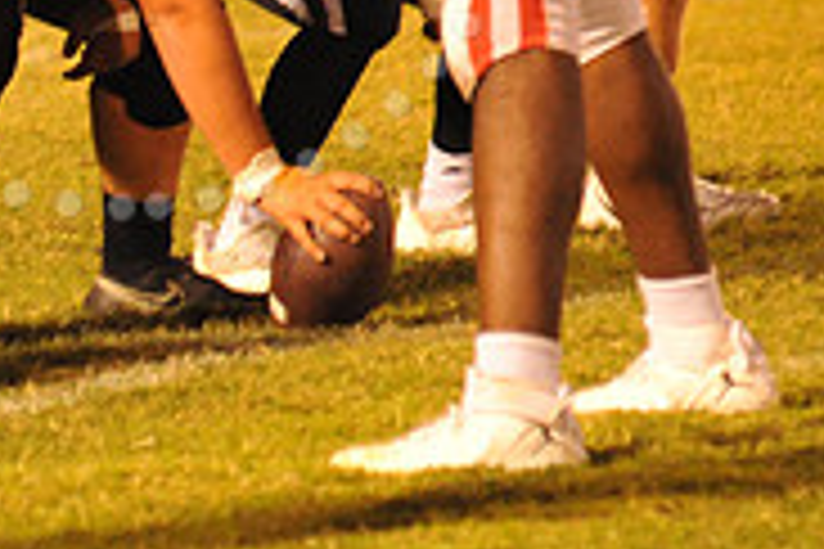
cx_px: 122
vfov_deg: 2.2
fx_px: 14488
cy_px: -216
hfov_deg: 3.3
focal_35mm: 633
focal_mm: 200
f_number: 5
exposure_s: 1/160
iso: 5000
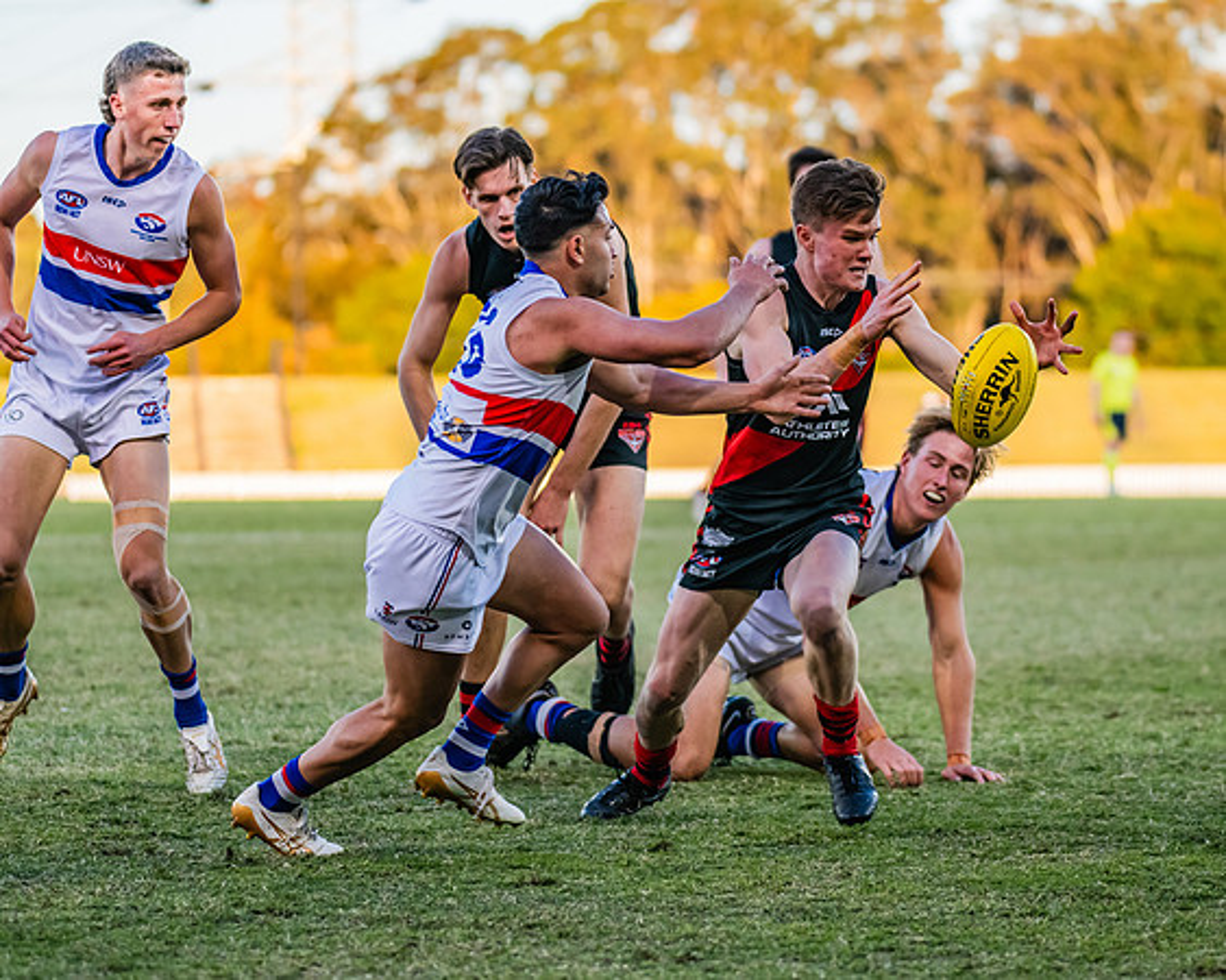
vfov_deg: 8.0
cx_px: 739
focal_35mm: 193
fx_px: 6996
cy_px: 490
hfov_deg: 10.0
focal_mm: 170
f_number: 4
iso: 1600
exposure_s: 1/1600
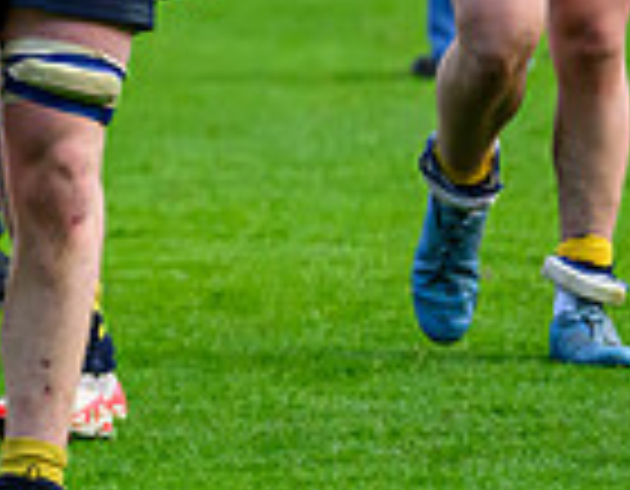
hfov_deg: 1.9
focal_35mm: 1007
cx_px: -990
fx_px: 18581
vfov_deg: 1.5
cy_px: -184
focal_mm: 200
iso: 2500
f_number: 4
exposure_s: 1/3200
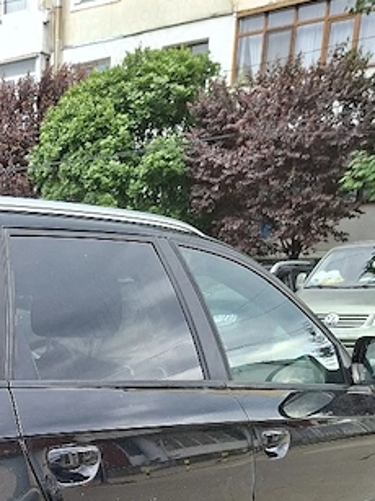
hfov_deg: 23.1
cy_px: 579
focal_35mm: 60
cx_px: -29
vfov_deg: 28.6
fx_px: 867
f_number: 1.8
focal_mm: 5.54
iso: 50
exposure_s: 1/213
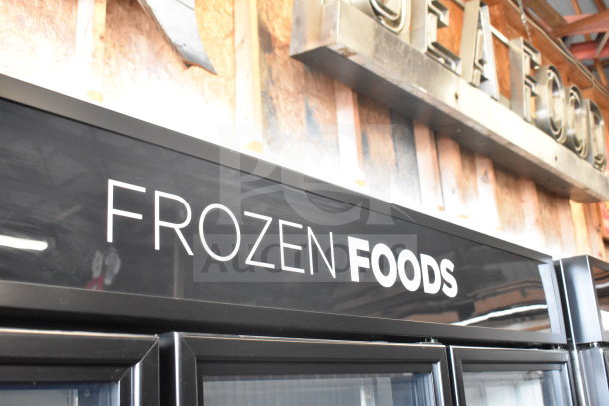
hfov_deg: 47.9
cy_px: 203
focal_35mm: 40
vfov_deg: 33.0
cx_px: 304
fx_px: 685
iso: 6400
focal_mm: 27
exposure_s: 1/125
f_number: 5.6
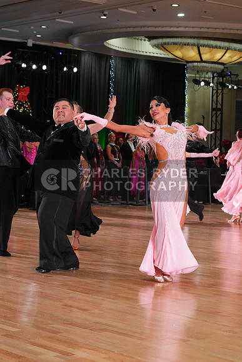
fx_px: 836
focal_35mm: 83
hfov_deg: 16.5
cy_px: 181
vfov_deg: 24.5
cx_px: 121
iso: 3200
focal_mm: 83
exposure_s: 1/200
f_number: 6.3
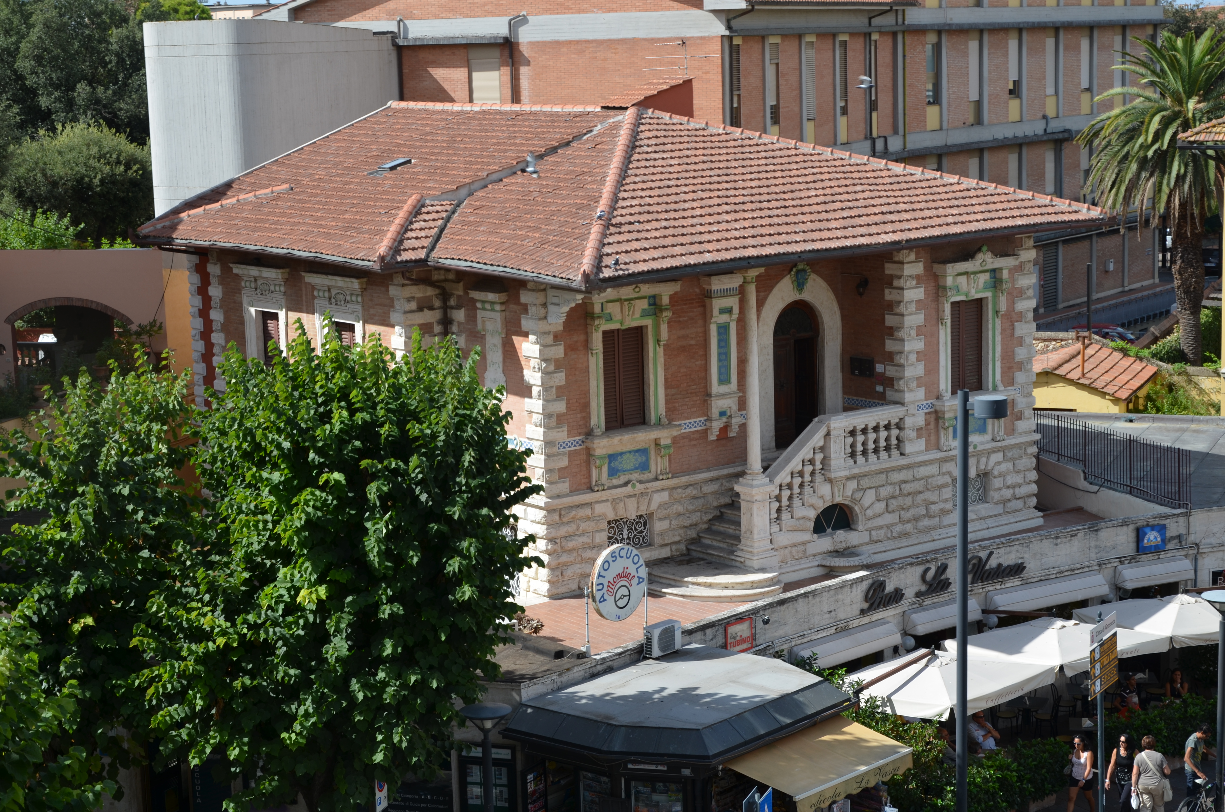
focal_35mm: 68
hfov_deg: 29.9
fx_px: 2292
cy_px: 406
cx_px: 612
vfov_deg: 20.1
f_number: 8
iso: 100
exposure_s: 1/250
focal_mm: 45
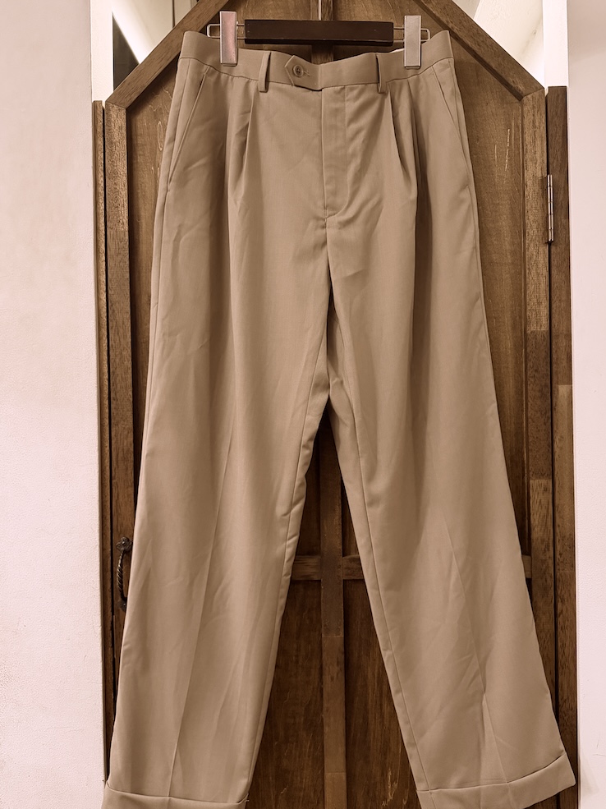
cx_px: 315
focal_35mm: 26
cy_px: 418
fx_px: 607
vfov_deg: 67.3
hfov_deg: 53.0
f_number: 1.78
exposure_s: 1/40
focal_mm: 6.76
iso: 800
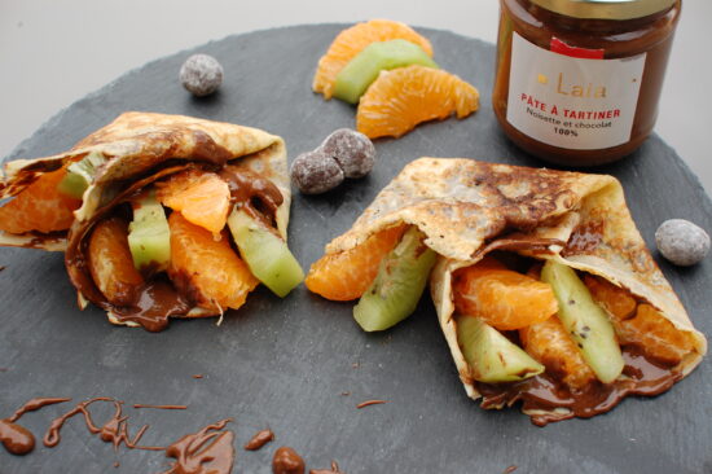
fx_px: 889
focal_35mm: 45
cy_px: 237
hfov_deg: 43.6
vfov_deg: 29.8
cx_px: 356
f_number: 6.3
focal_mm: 30
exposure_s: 1/160
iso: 200
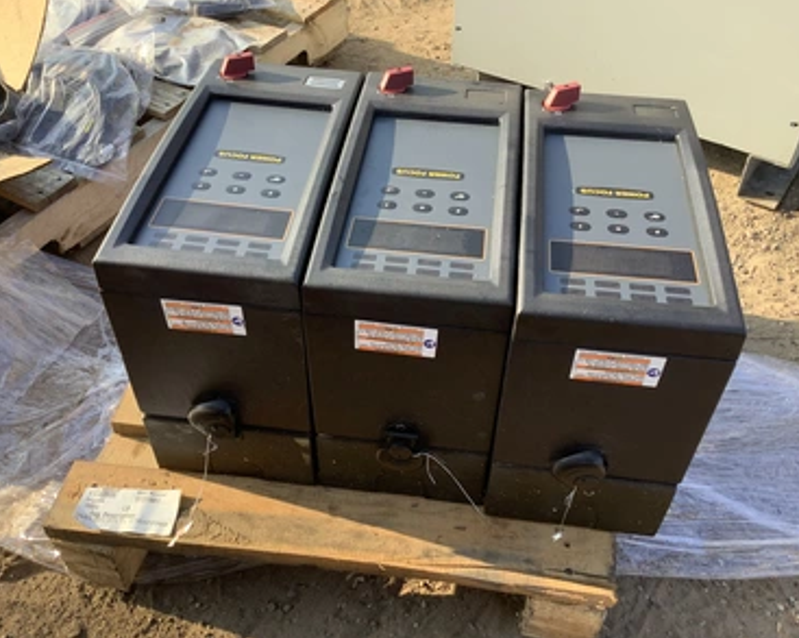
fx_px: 780
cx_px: 394
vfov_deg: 44.5
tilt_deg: -46.7
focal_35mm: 33
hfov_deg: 54.3
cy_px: 316
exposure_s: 1/203
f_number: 2.4
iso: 25
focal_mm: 3.3
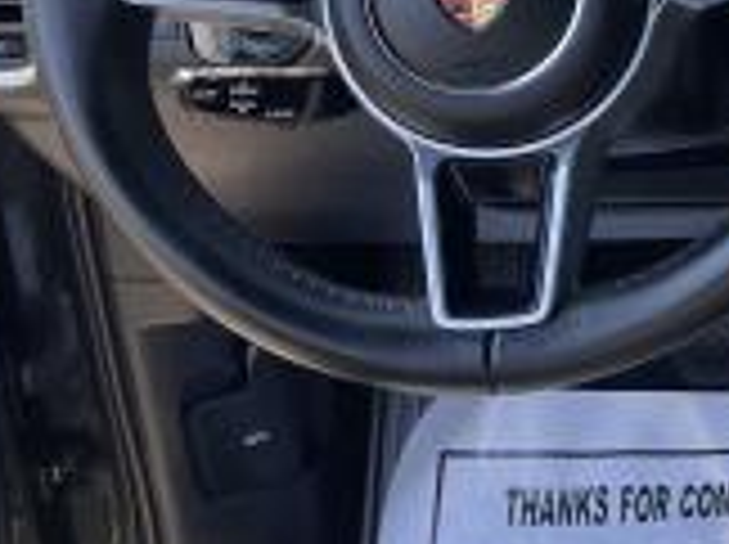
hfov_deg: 22.0
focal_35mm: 81
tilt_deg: -20.0
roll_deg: +5.1
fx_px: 1703
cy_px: 9
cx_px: 922
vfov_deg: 17.8
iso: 32
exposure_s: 1/218
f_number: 1.6
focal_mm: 5.1
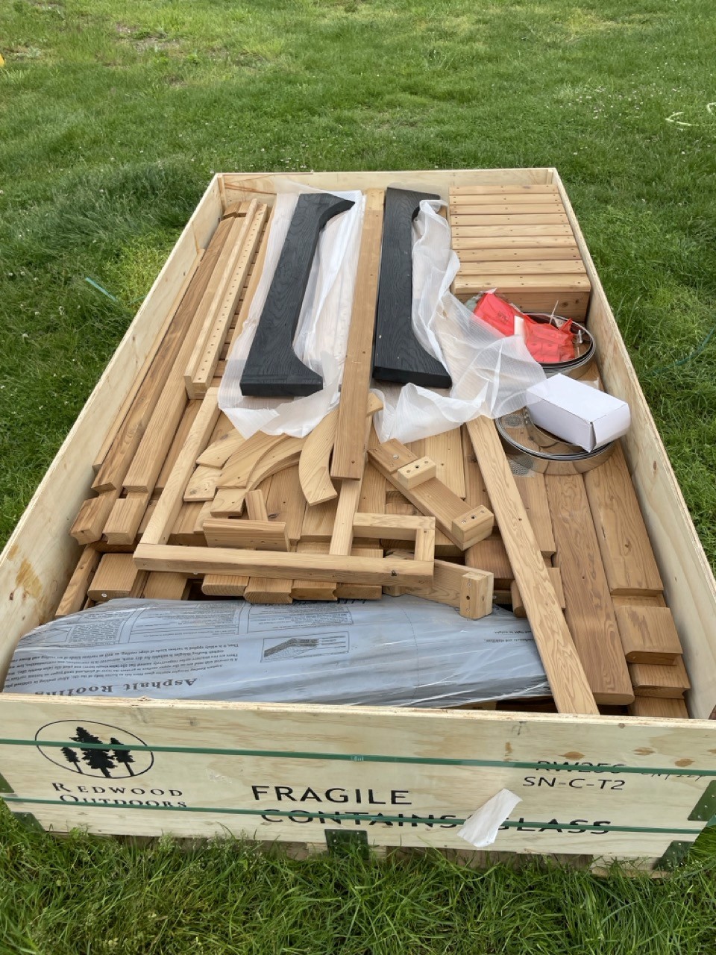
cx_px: 358
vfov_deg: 67.3
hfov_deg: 53.1
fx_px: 717
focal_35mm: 26
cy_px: 478
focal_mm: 4.2
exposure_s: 1/2053
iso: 32
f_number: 1.6
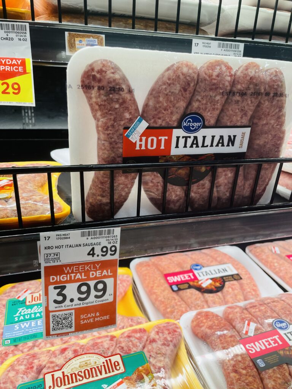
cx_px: 146
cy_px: 194
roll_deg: +3.4
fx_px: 292
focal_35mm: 26
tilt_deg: -2.2
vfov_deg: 67.3
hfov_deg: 53.1
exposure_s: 1/120
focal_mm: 4.2
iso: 50
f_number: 1.6
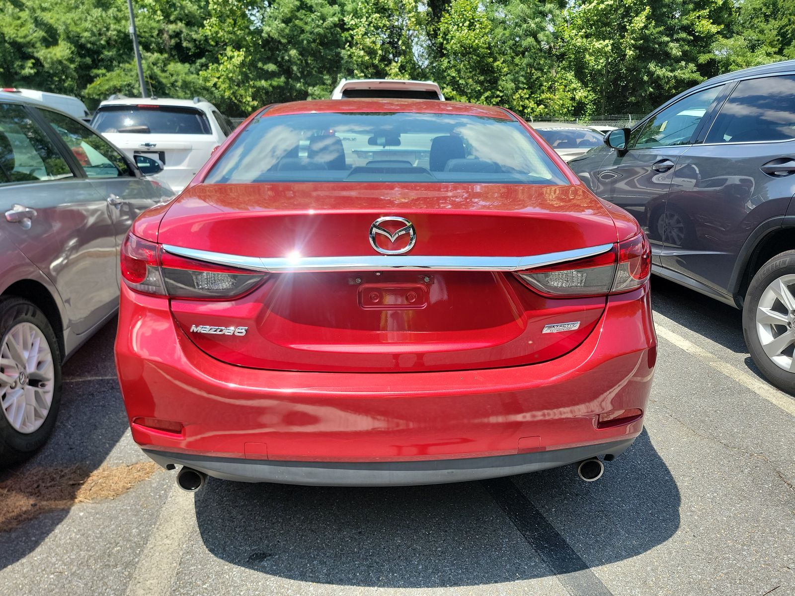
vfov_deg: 56.8
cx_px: 398
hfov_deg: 71.6
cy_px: 298
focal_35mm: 24
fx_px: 551
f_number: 1.8
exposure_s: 1/481
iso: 50
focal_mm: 6.7
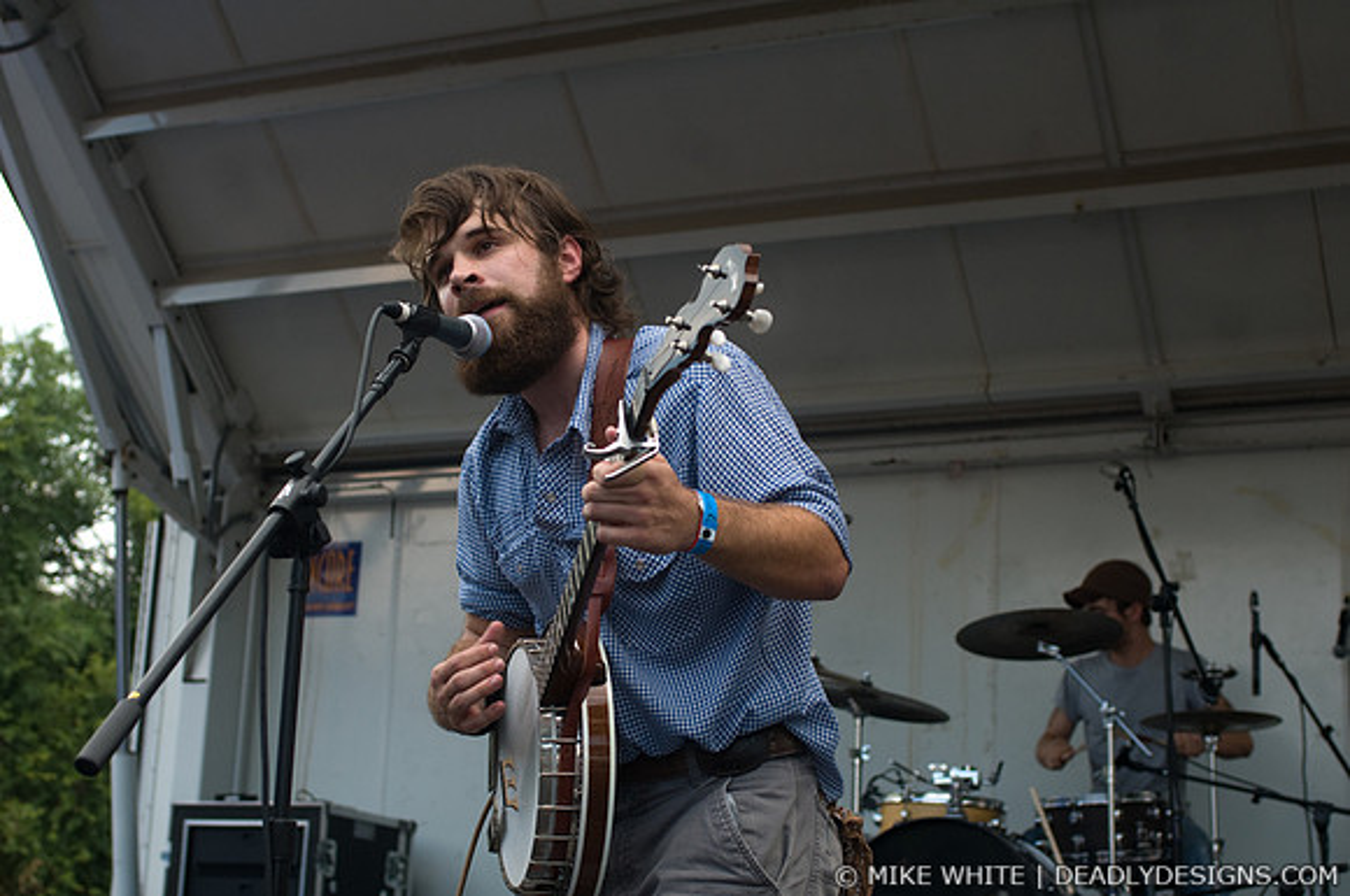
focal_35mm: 60
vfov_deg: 22.6
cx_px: 675
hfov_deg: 33.4
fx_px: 2247
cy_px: 448
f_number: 4
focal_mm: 40
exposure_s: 1/400
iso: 320
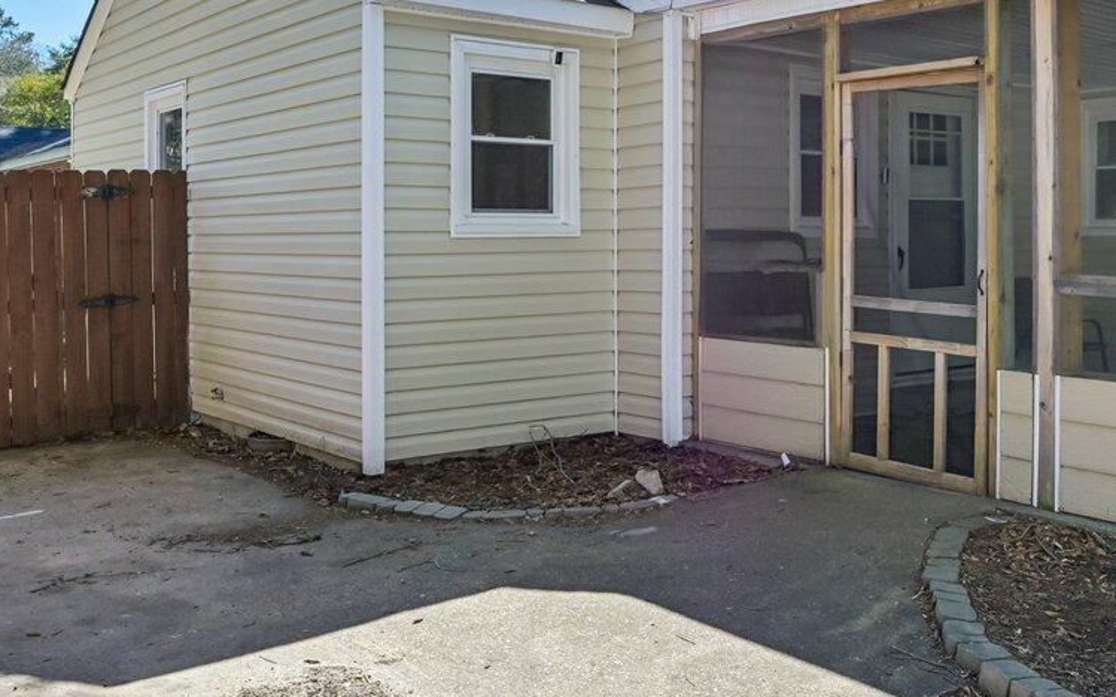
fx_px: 1186
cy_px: 239
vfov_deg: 32.5
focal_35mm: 39
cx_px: 708
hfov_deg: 49.8
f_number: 8
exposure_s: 1/250
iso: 100
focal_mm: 14
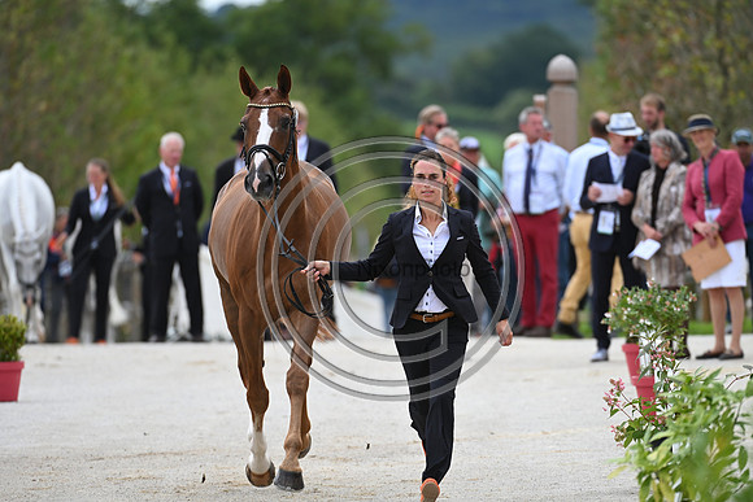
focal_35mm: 400
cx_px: 376
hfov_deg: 5.2
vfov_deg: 3.4
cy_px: 251
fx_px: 8368
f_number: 5.6
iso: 640
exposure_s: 1/1600
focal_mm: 400
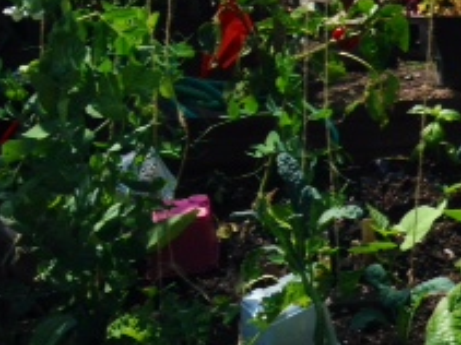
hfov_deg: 18.8
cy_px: -66
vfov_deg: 14.3
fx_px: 1331
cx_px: 529
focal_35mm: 100
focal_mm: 4.12
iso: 50
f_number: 2.4
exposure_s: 1/1869
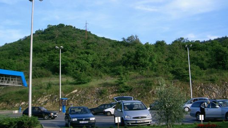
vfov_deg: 27.6
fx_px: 260
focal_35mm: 43
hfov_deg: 47.4
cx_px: 114
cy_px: 45
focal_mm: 8
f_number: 4.8
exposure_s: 1/400
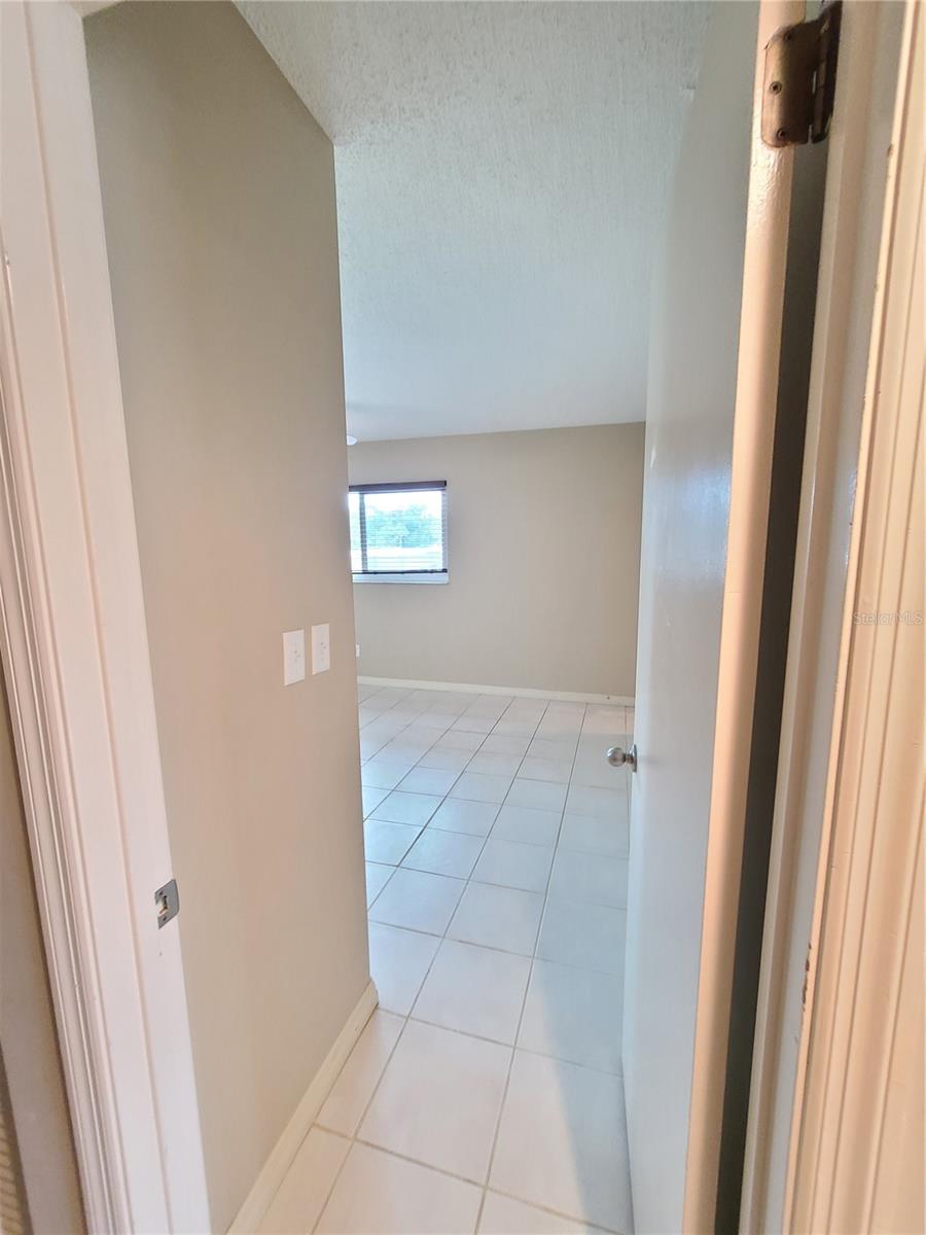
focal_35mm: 13
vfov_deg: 106.2
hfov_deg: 89.9
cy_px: 618
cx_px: 463
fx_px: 464
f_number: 2.2
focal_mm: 2.2
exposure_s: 1/40
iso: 320
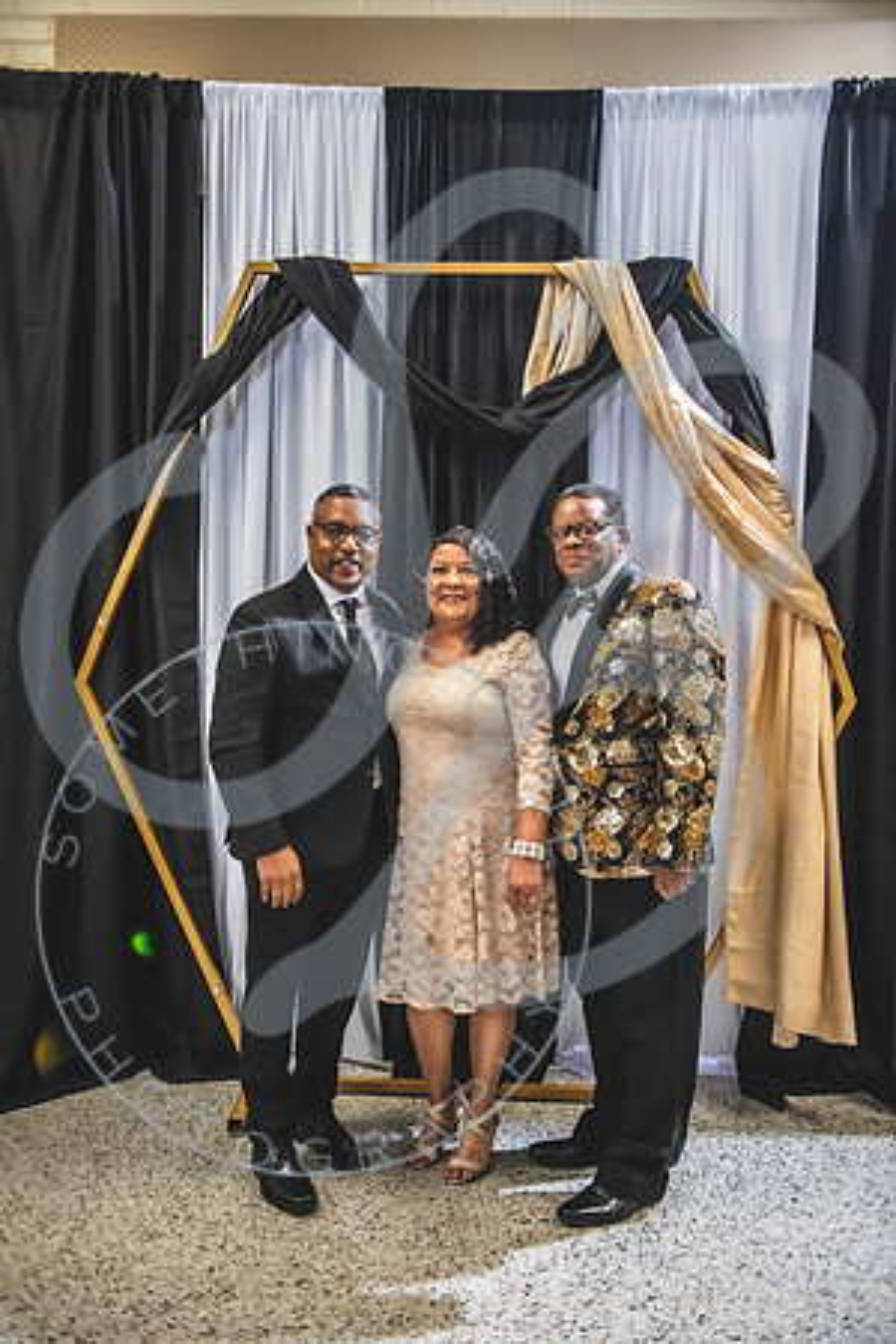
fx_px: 1195
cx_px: 448
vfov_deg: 58.7
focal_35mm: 32
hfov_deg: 41.1
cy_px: 672
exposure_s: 1/250
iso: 1600
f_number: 2.8
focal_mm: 32
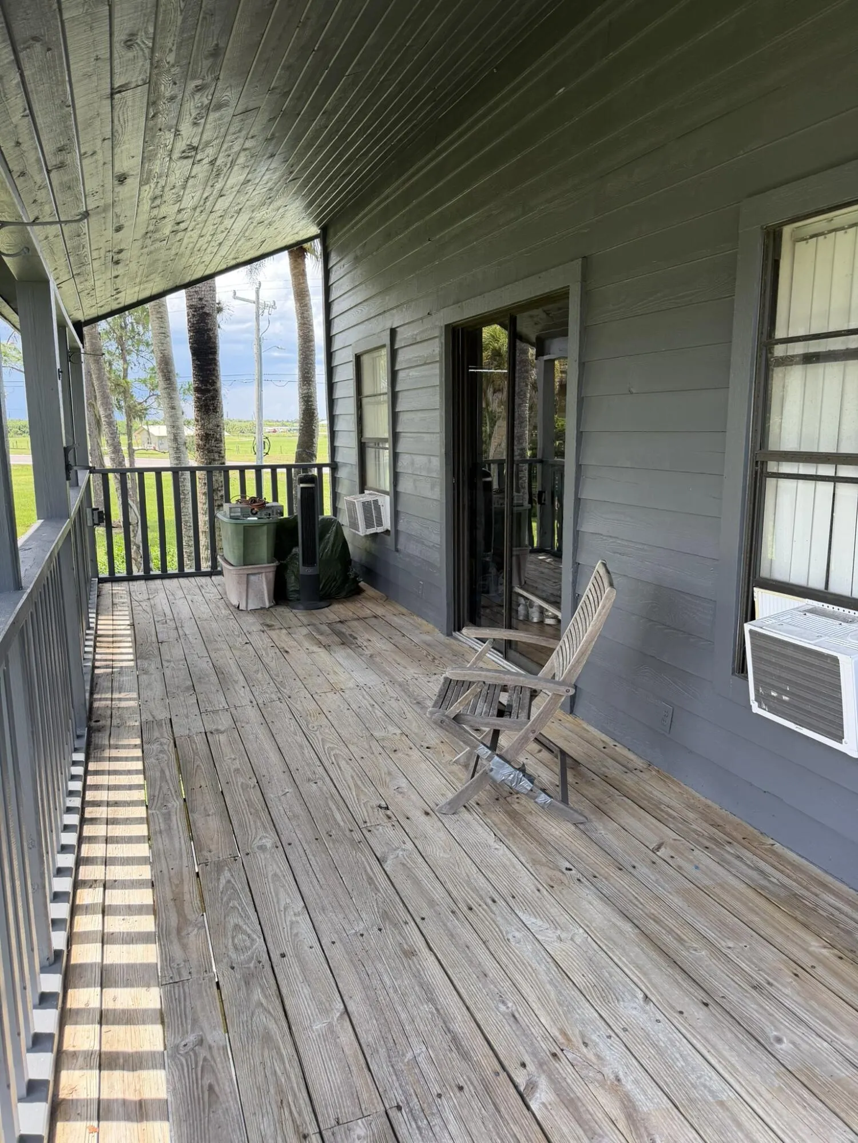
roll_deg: +0.7
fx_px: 793
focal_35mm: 24
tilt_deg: -10.2
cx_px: 429
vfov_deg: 71.6
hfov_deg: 56.8
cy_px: 572
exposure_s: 1/715
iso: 100
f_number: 1.78
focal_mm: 6.76
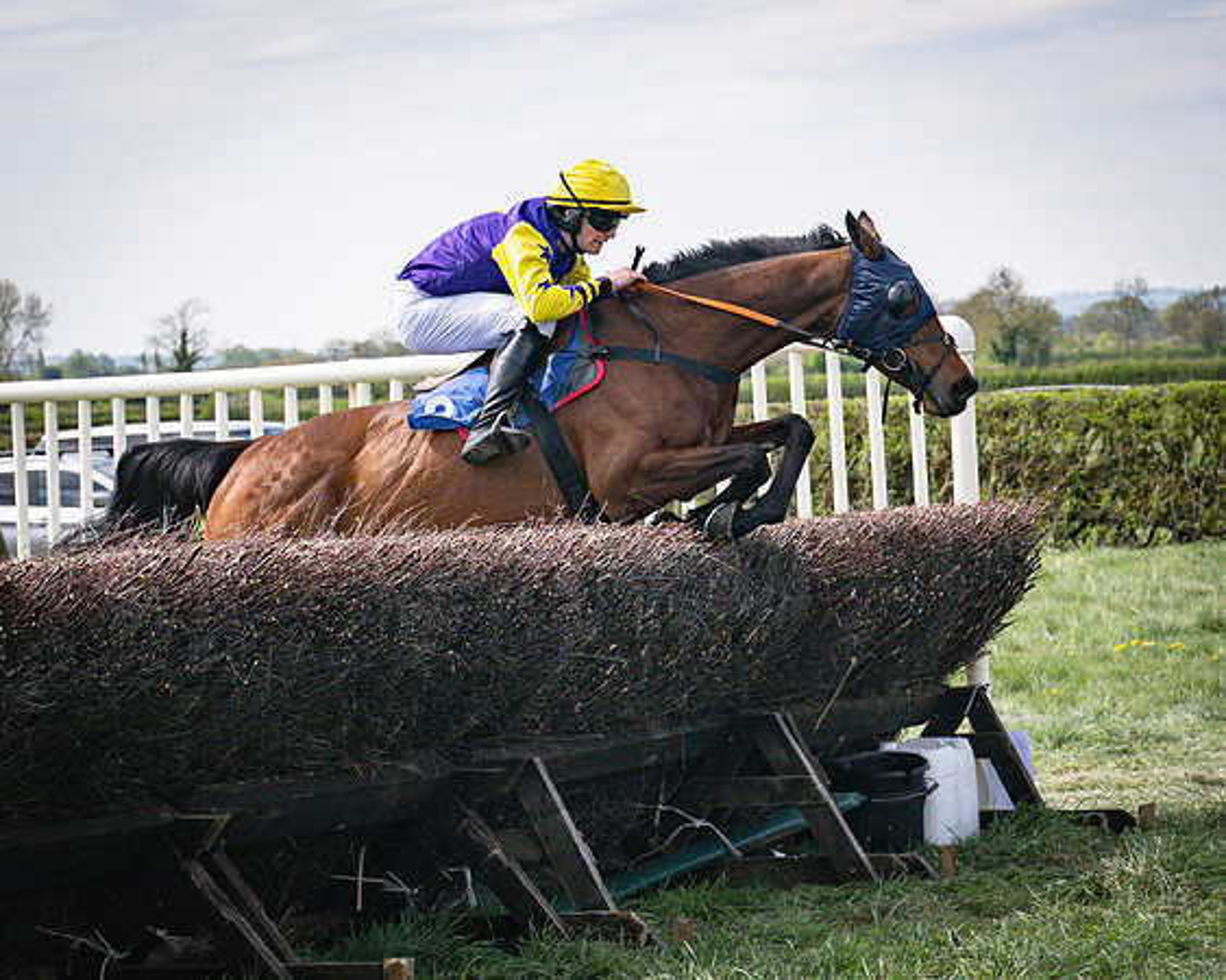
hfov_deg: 12.8
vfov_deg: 10.2
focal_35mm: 151
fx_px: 5461
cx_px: 716
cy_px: 258
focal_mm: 70
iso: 400
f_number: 5
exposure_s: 1/4000
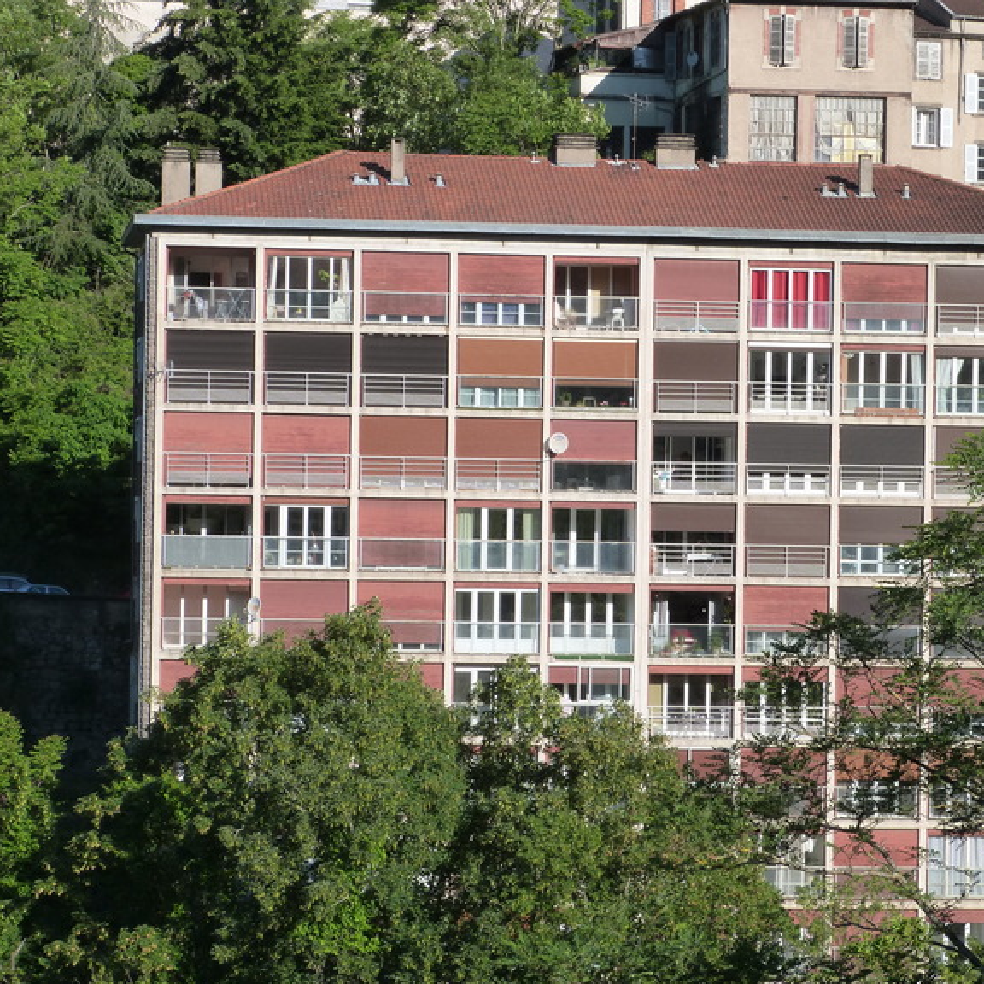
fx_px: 4181
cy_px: 502
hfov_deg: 13.4
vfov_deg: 13.4
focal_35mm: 130
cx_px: 642
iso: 160
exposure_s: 1/400
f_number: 5.6
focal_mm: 19.3
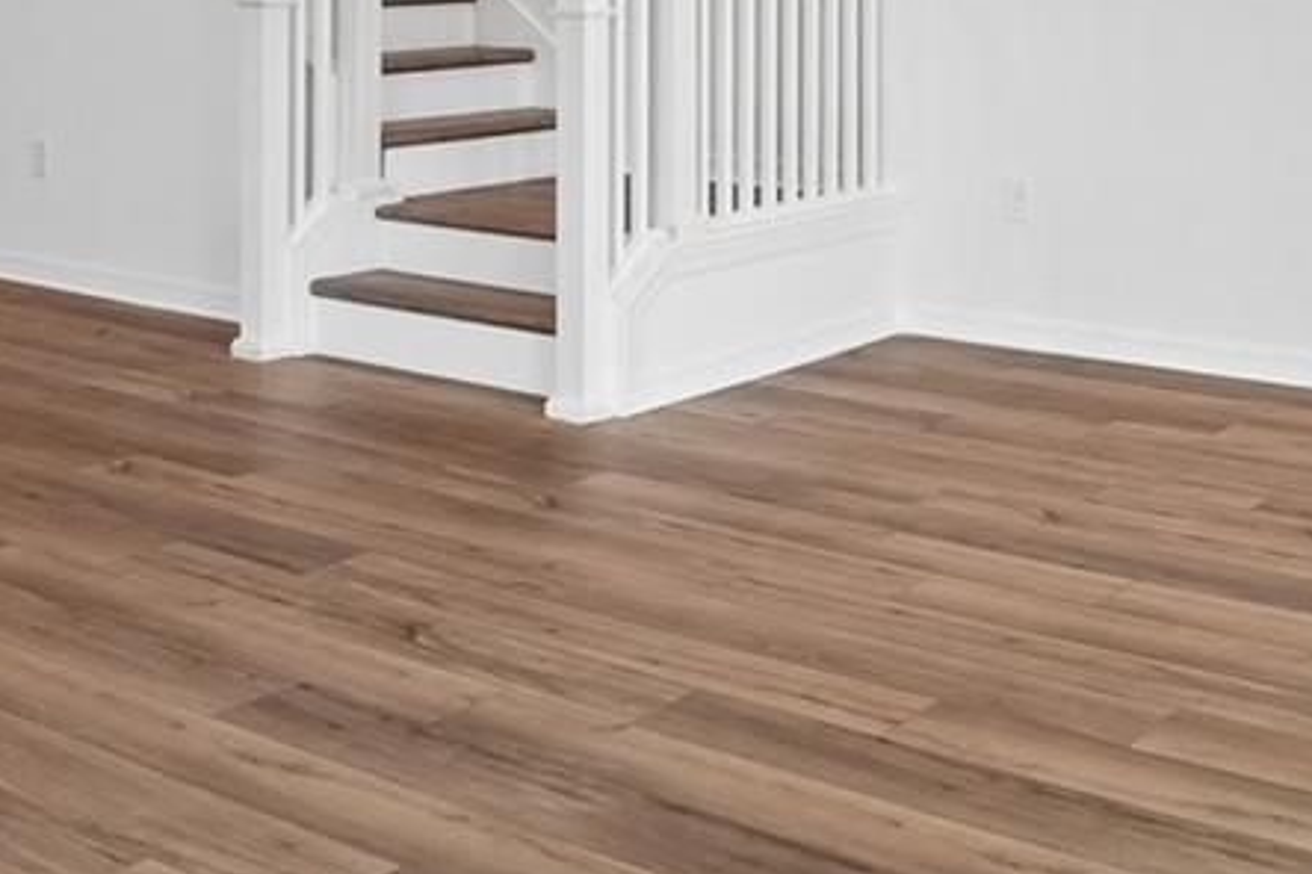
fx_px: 1968
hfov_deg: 36.9
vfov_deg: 23.6
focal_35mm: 54
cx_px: 683
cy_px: -68
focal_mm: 10
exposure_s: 1/30
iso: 320
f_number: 8
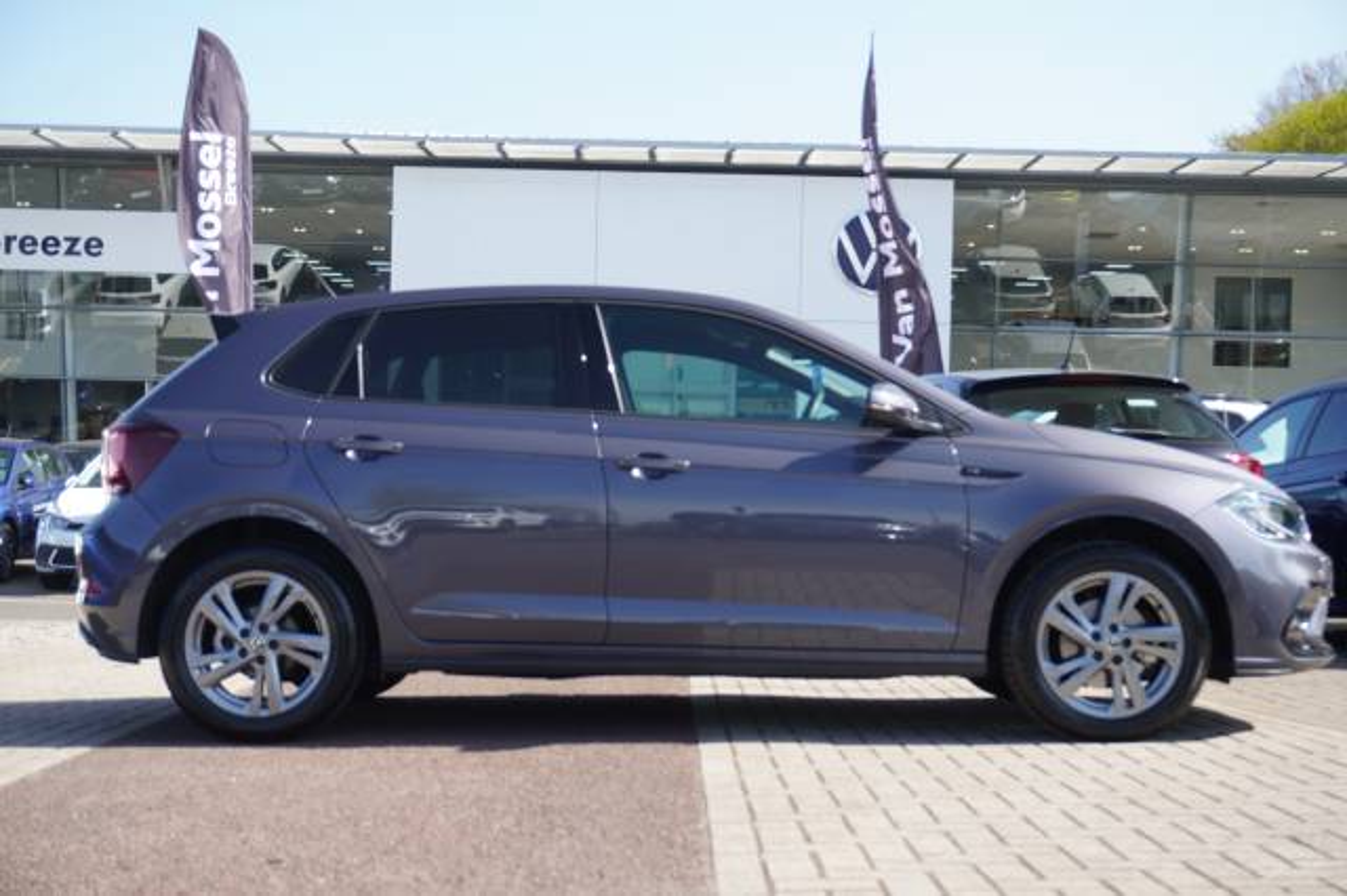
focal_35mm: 52
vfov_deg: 25.7
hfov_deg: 37.9
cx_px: 674
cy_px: 448
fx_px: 1963
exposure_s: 1/80
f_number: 5.6
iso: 100
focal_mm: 35
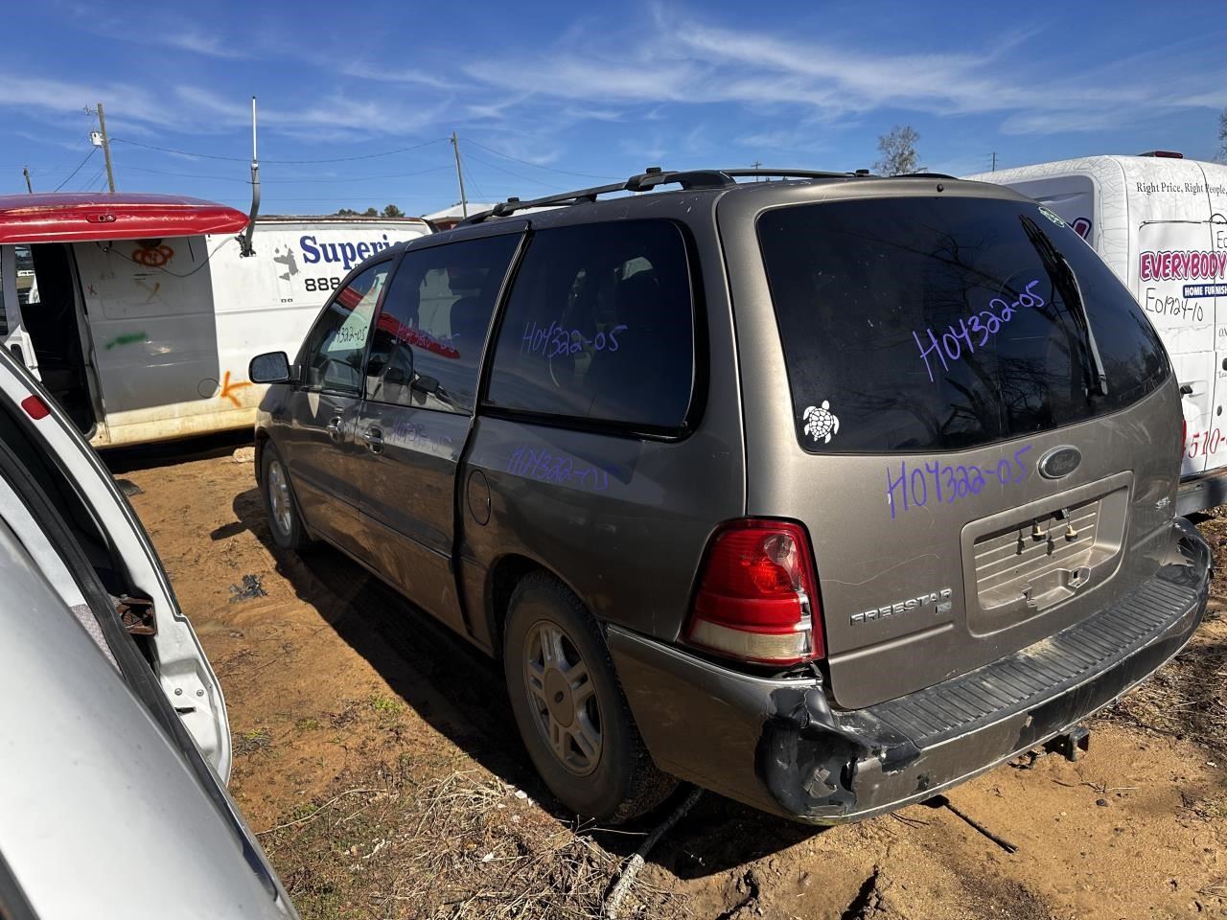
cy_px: 460
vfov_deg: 56.8
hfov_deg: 71.6
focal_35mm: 24
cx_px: 614
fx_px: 851
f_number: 1.78
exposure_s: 1/4016
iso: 80
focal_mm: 6.86
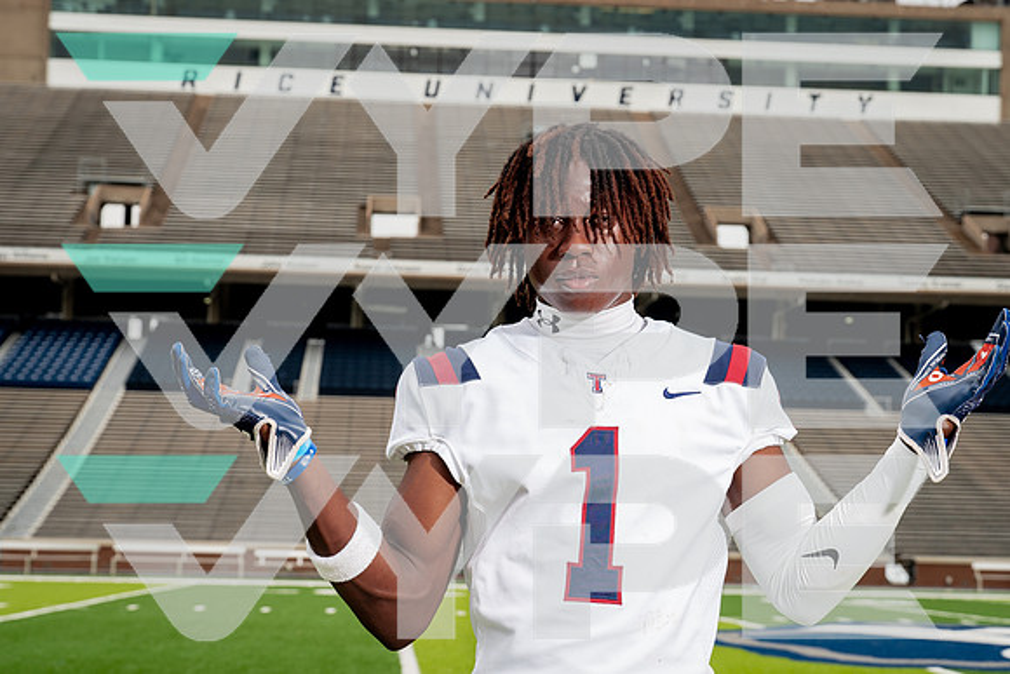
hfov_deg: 33.7
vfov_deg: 22.8
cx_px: 505
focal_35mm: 60
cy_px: 337
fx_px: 1670
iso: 100
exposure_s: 1/400
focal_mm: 50
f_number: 5.6
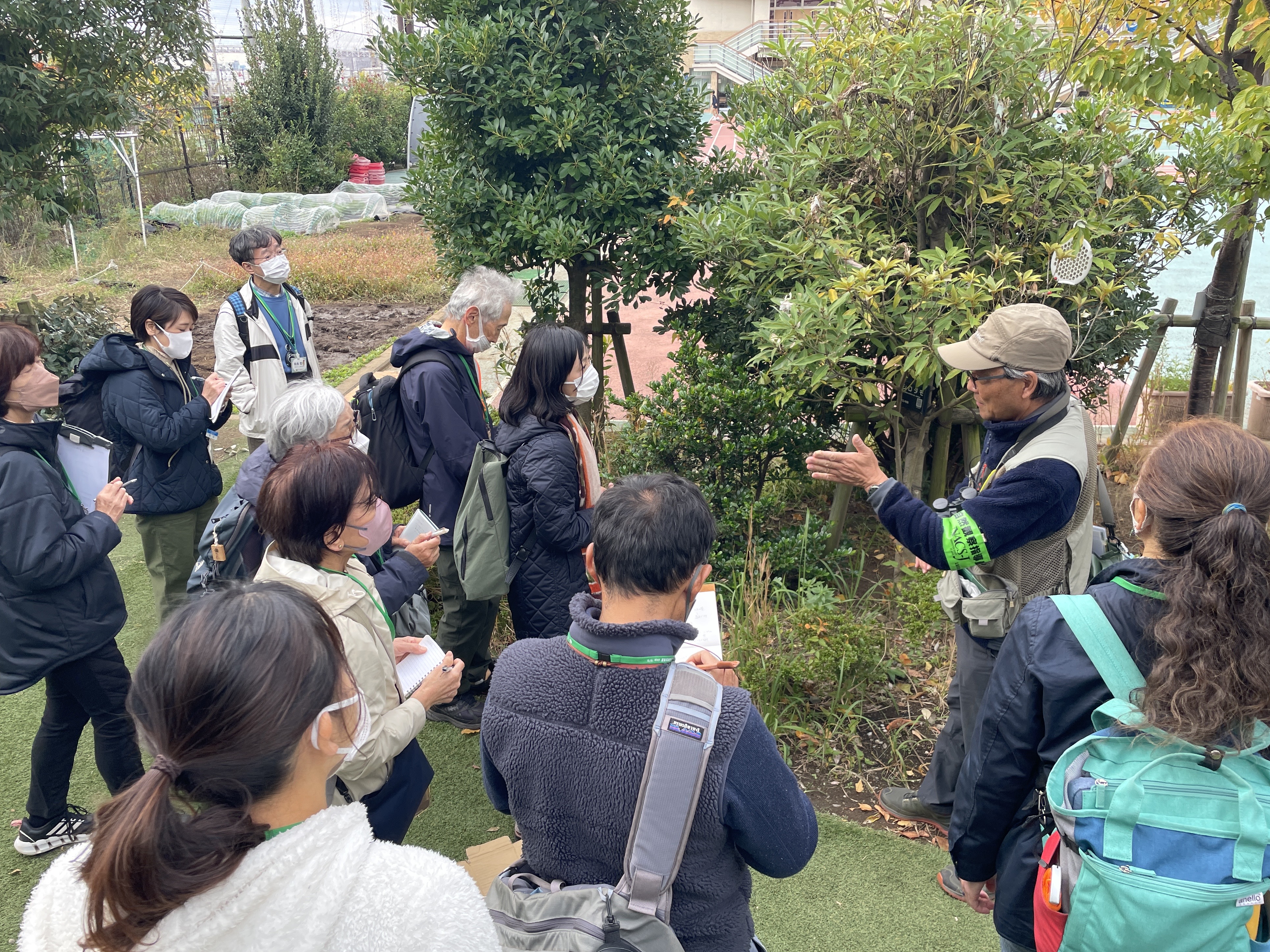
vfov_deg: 51.3
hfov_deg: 65.3
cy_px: 484
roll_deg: -0.1
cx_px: 640
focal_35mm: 27
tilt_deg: -22.0
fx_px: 991
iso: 32
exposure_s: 1/307
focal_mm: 4.2
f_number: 1.6
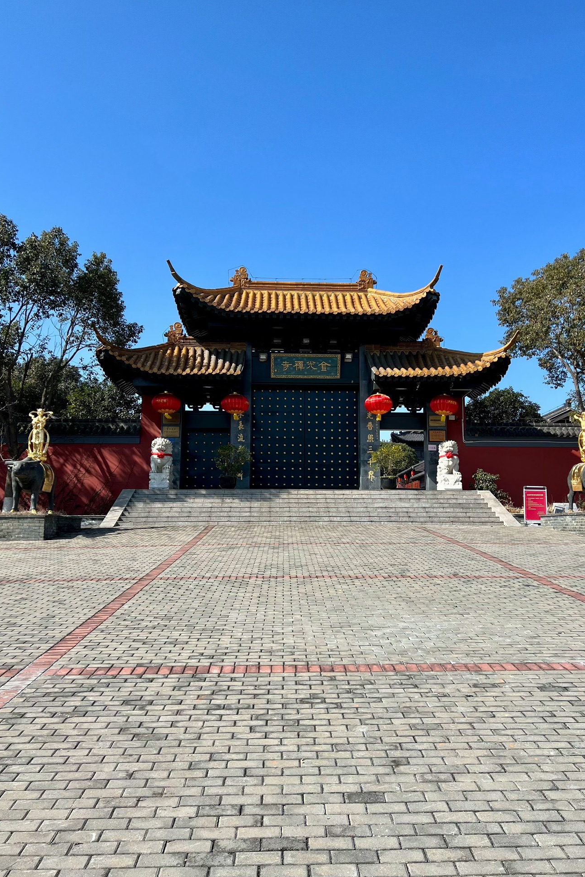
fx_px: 682
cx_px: 307
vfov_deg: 65.5
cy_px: 431
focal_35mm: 28
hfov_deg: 46.4
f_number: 1.5
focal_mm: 5.7
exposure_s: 1/3460
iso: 50
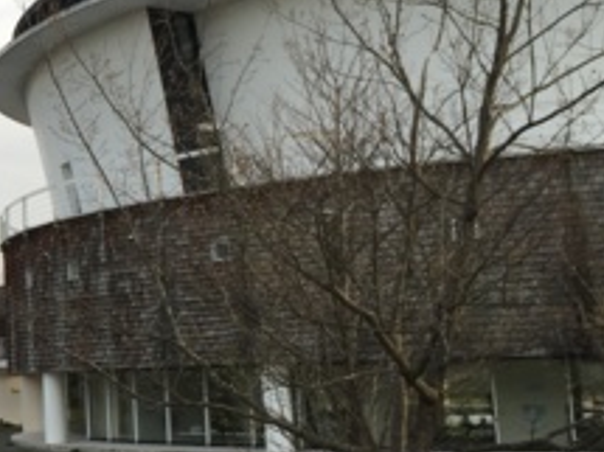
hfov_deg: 22.2
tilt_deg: +4.9
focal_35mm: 81
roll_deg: +0.7
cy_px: 219
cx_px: -132
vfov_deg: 18.2
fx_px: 1413
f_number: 2.2
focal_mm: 4.15
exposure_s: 1/246
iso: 32
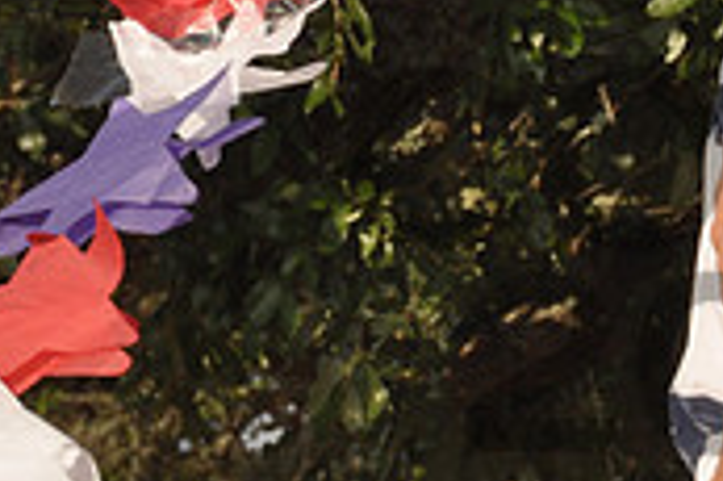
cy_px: 15
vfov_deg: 2.3
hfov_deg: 3.4
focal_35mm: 602
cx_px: 1137
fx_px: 12078
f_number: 22
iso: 400
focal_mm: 120
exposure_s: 1/200
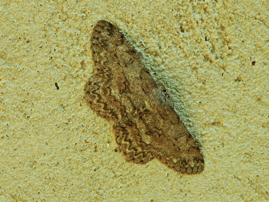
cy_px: 101
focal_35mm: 54
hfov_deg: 35.5
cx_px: 134
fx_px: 420
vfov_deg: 27.0
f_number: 3.8
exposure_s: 1/50
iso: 125
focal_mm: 9.7
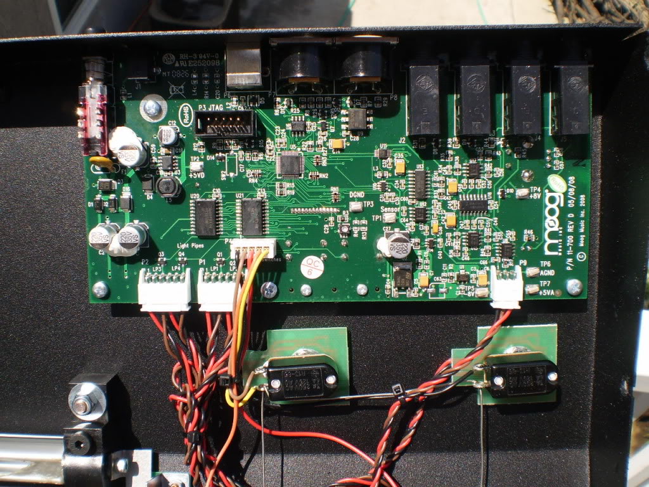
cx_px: 324
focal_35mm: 36
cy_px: 244
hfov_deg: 51.4
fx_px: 675
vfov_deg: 39.7
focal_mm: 6.3
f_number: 4.6
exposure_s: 1/640
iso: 64
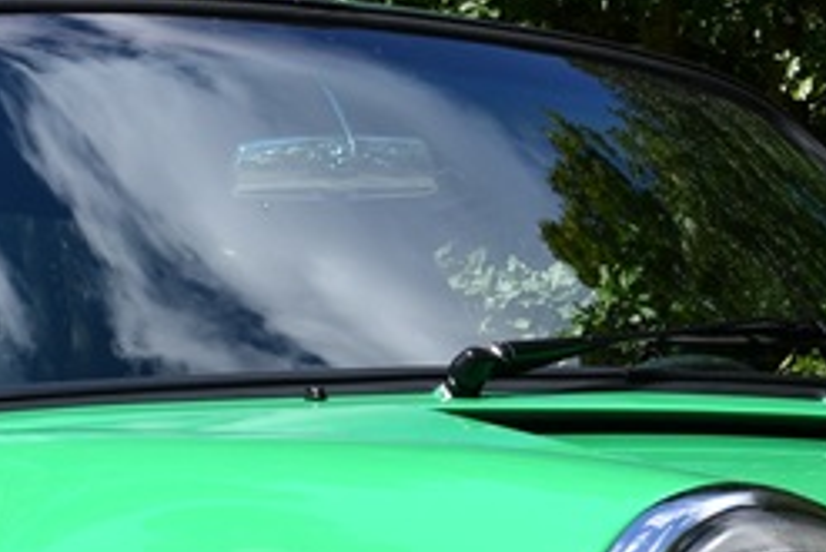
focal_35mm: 175
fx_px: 4017
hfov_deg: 11.6
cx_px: 866
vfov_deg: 7.8
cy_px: 545
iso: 100
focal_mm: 24
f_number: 8
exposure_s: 1/250
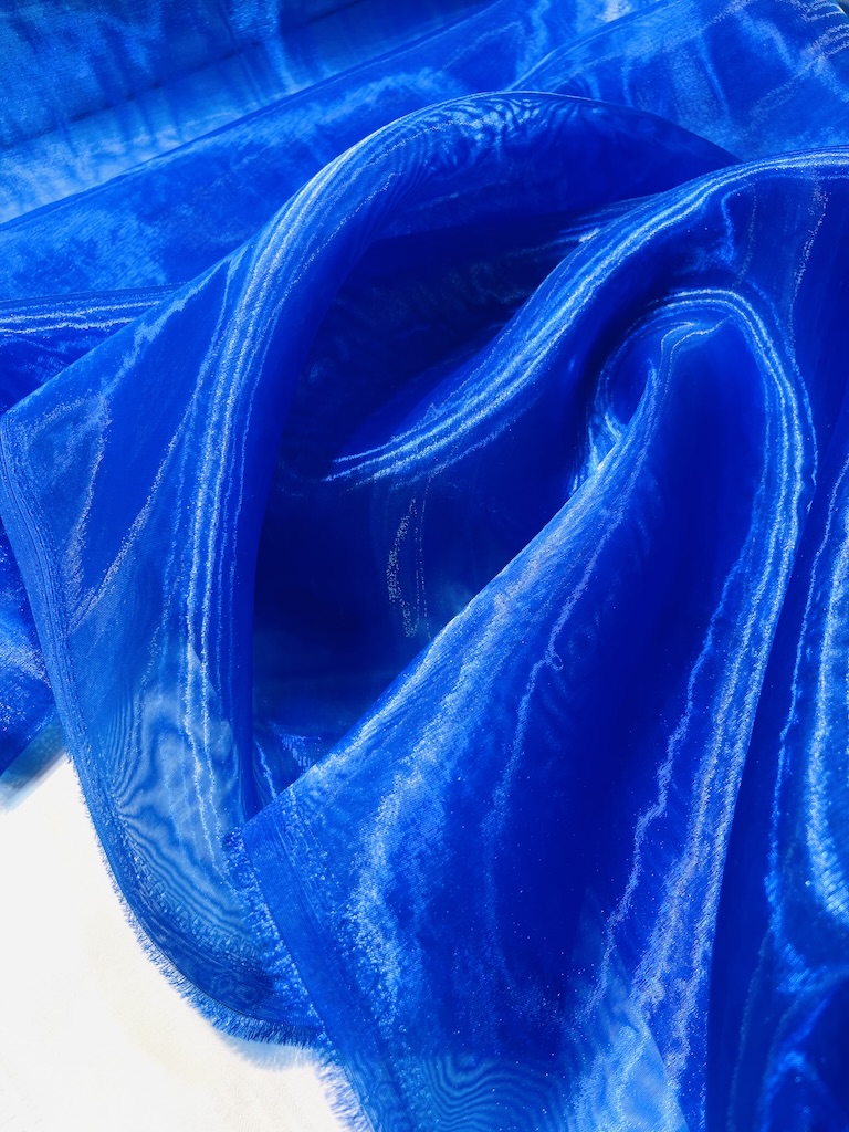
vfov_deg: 67.3
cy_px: 566
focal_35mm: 26
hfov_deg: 53.1
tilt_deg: -57.4
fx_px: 850
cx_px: 424
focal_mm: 5.1
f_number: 1.6
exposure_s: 1/100
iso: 32
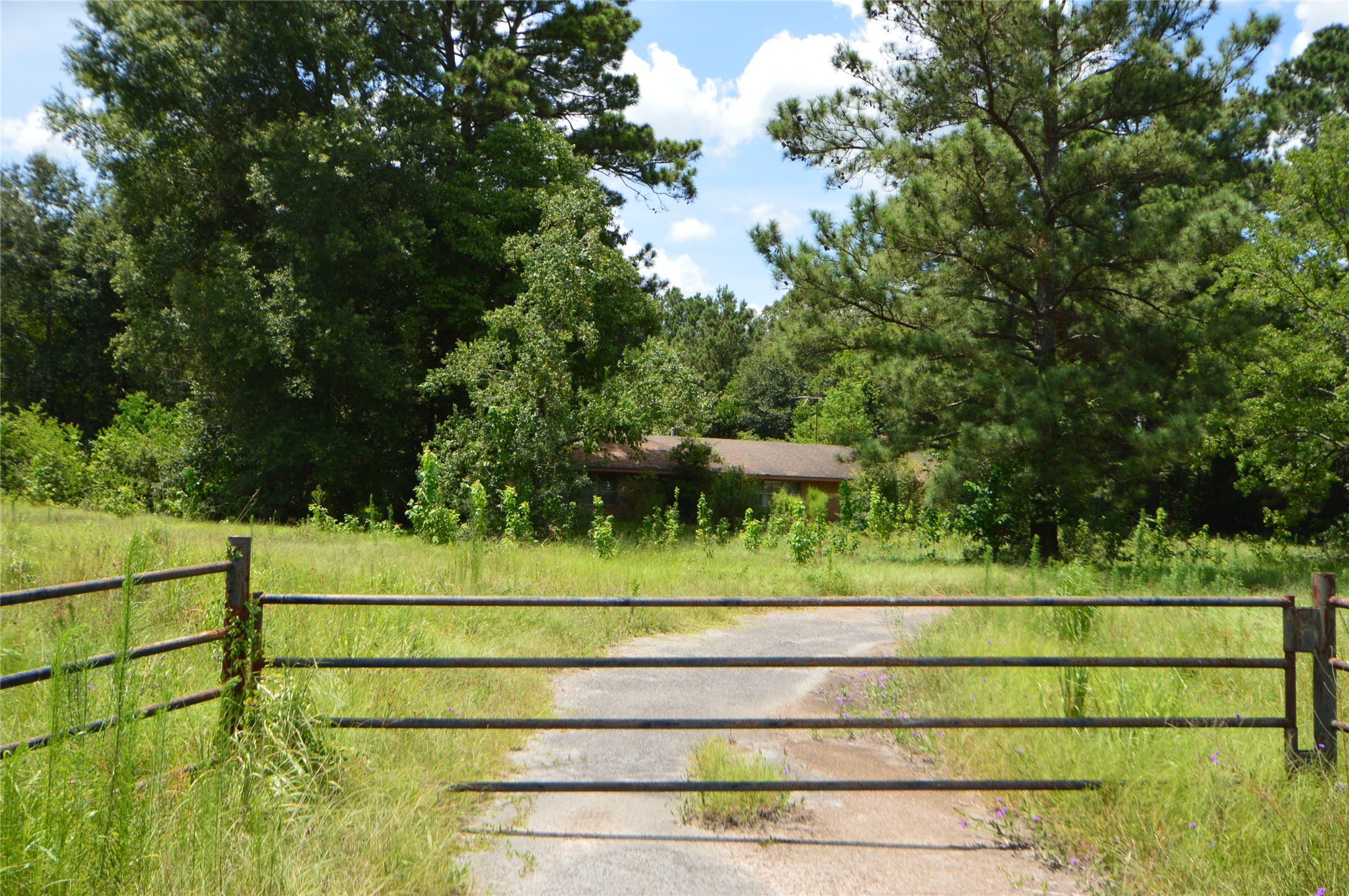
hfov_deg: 53.2
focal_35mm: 36
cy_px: 448
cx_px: 674
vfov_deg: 36.8
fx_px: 1348
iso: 400
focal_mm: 24
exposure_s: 1/320
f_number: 10
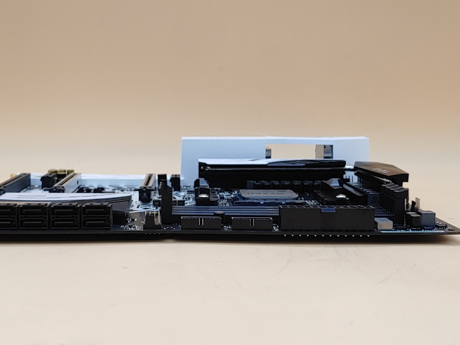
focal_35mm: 55
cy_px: 185
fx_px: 731
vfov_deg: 26.6
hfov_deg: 34.8
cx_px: 188
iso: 50
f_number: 1.8
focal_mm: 4.36
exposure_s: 1/110
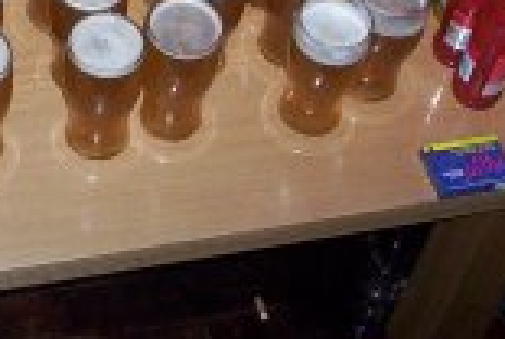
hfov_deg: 19.5
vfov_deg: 13.0
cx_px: 173
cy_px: -33
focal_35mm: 104
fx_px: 1462
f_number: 4.5
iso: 140
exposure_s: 1/60
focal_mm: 4.99
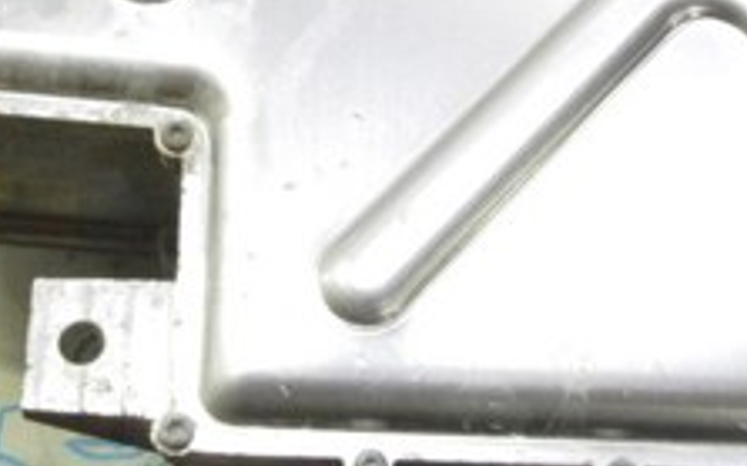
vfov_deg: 15.8
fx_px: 1607
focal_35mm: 79
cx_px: 435
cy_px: -109
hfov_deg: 26.1
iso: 6400
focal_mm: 18
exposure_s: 1/20
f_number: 20
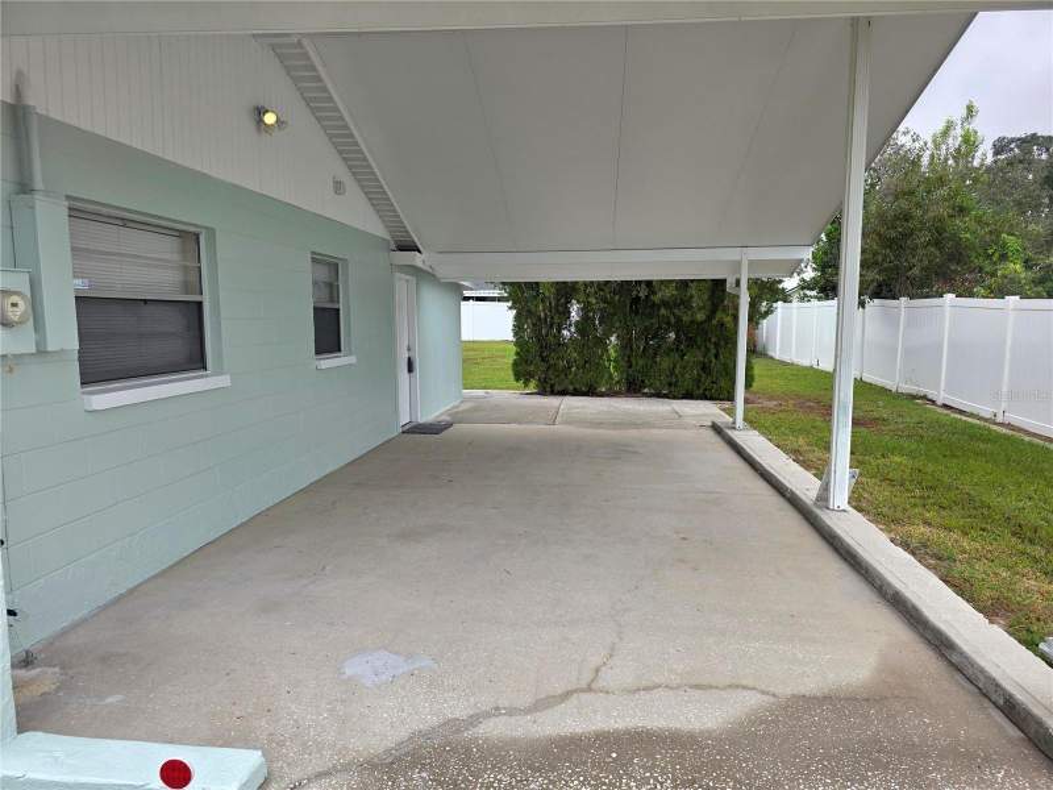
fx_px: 700
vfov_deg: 58.9
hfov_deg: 73.9
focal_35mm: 23
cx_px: 526
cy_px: 395
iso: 100
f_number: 1.7
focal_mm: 6.3
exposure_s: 1/182
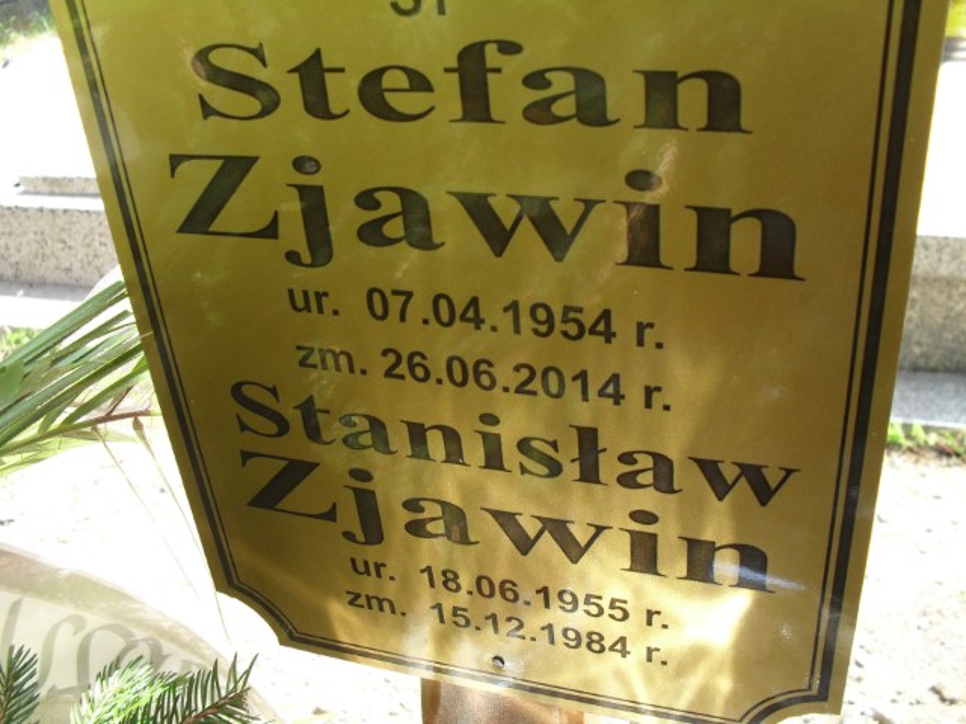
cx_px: 483
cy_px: 362
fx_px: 977
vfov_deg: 40.7
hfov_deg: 52.6
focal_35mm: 35
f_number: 3.2
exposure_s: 1/180
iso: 100
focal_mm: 6.3
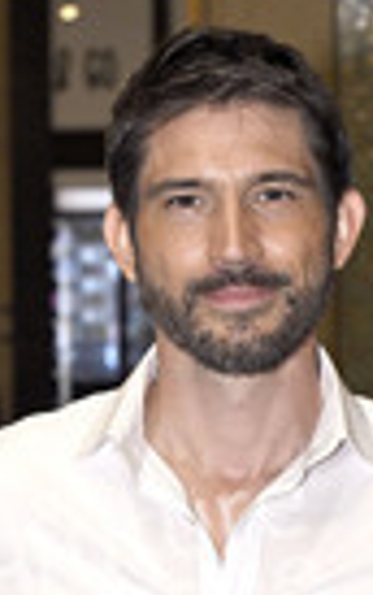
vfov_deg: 11.2
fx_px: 2935
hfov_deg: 7.3
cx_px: 226
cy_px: 803
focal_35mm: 181
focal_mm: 61
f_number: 5.6
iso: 1600
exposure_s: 1/320
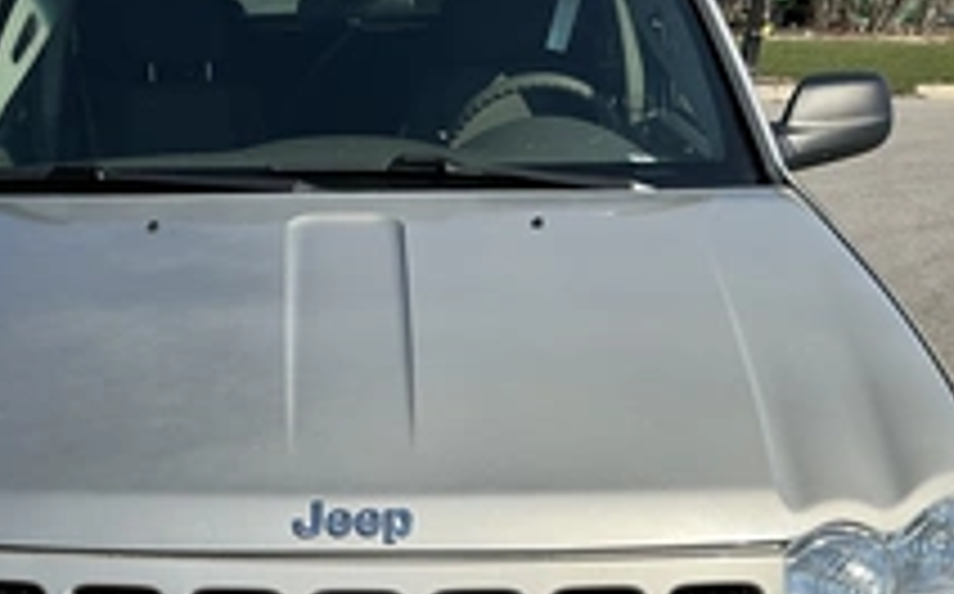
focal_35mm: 56
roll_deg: +0.2
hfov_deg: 35.9
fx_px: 1454
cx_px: 302
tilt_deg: -23.0
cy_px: 590
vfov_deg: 22.2
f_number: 1.8
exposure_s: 1/2141
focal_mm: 3
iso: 25
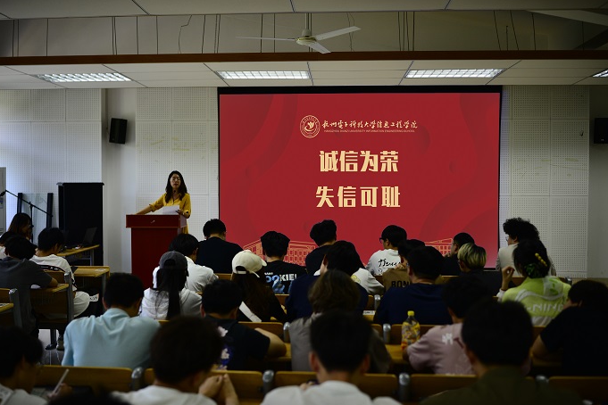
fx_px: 608
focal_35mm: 36
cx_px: 304
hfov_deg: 53.1
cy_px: 206
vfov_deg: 36.9
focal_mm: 35
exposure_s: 1/640
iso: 500
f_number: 1.8
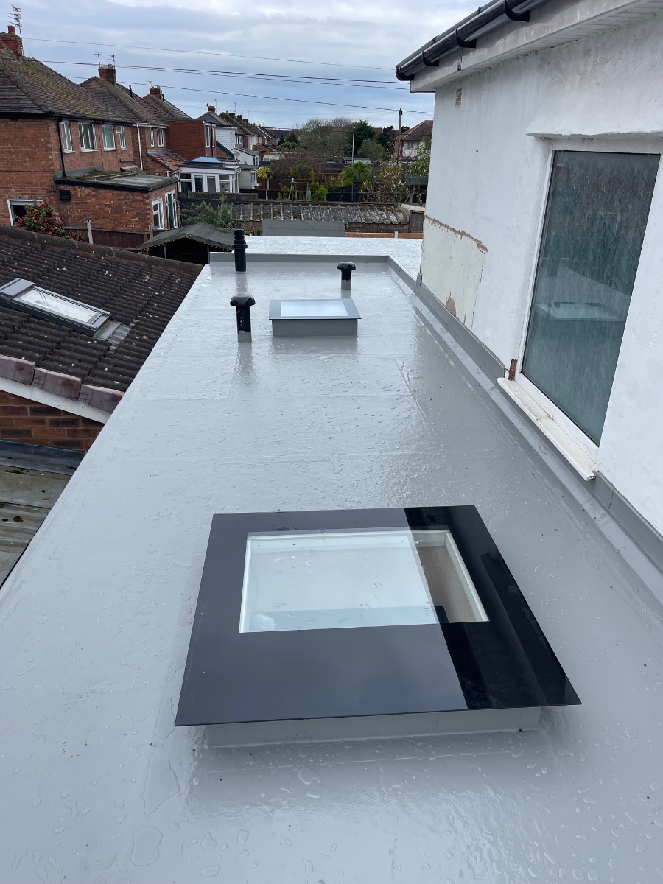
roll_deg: -3.5
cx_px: 332
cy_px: 442
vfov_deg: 69.4
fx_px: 638
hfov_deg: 54.9
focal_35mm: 25
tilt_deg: -21.8
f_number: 1.6
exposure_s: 1/1109
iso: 32
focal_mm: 5.1
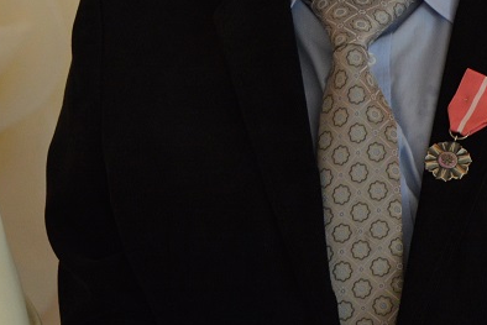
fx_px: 2781
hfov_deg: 10.0
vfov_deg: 6.7
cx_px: 75
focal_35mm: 206
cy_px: 15
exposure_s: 1/60
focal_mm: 45
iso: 720
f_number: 4.8
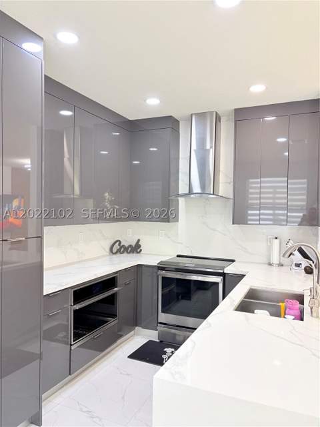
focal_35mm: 26
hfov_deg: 53.1
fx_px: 320
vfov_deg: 67.3
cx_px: 160
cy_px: 214
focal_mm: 5.96
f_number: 1.6
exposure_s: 1/60
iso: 64
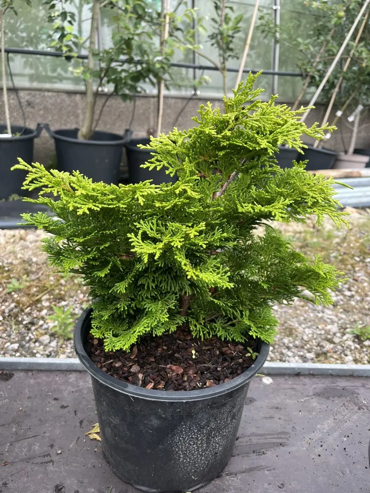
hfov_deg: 53.1
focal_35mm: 26
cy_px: 246
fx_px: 371
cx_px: 185
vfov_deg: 67.3
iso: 50
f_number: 1.6
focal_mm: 5.1
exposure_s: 1/300
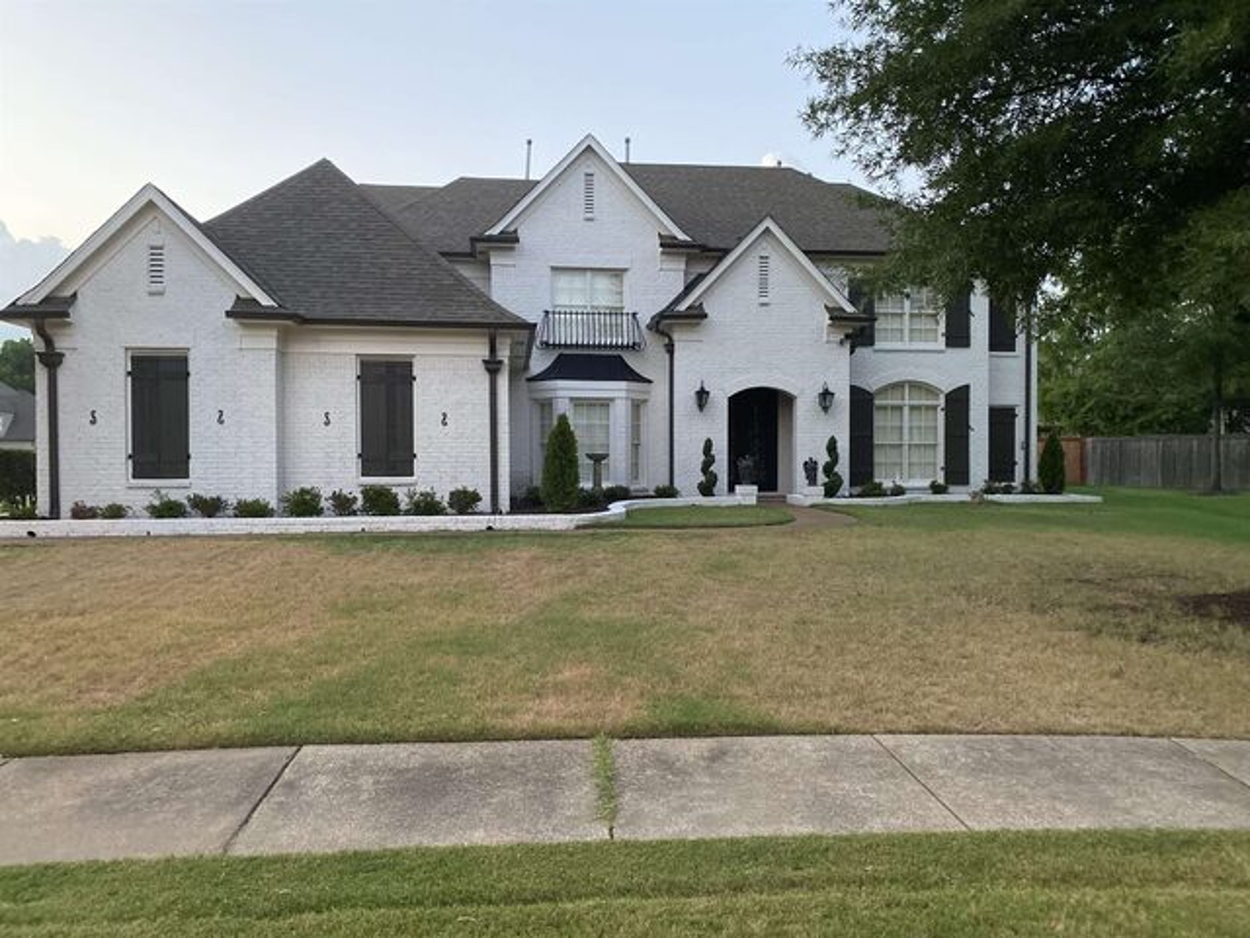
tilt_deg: -0.2
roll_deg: +0.0
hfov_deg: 67.3
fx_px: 939
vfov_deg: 53.1
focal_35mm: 26
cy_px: 469
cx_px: 625
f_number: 1.8
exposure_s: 1/30
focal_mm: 4.25
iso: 800
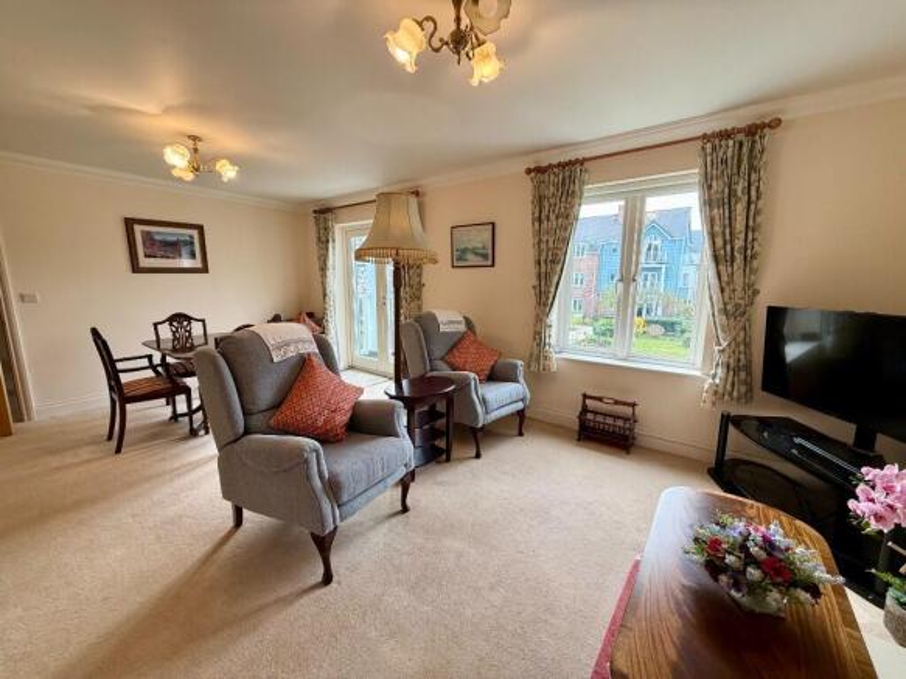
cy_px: 340
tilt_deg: -8.9
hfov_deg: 102.1
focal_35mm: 14
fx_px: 366
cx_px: 453
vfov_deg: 85.7
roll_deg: -0.2
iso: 50
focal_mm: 2.22
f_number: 2.2
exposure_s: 1/100
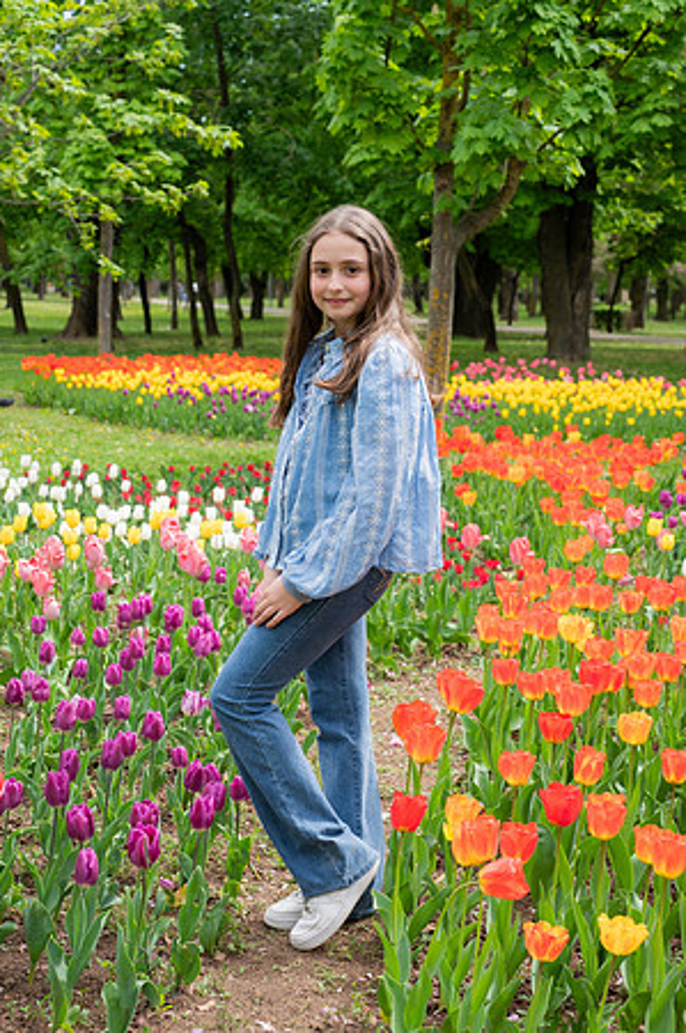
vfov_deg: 36.3
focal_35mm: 55
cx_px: 343
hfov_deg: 24.6
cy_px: 516
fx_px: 1576
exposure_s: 1/400
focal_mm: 55
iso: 400
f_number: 6.3
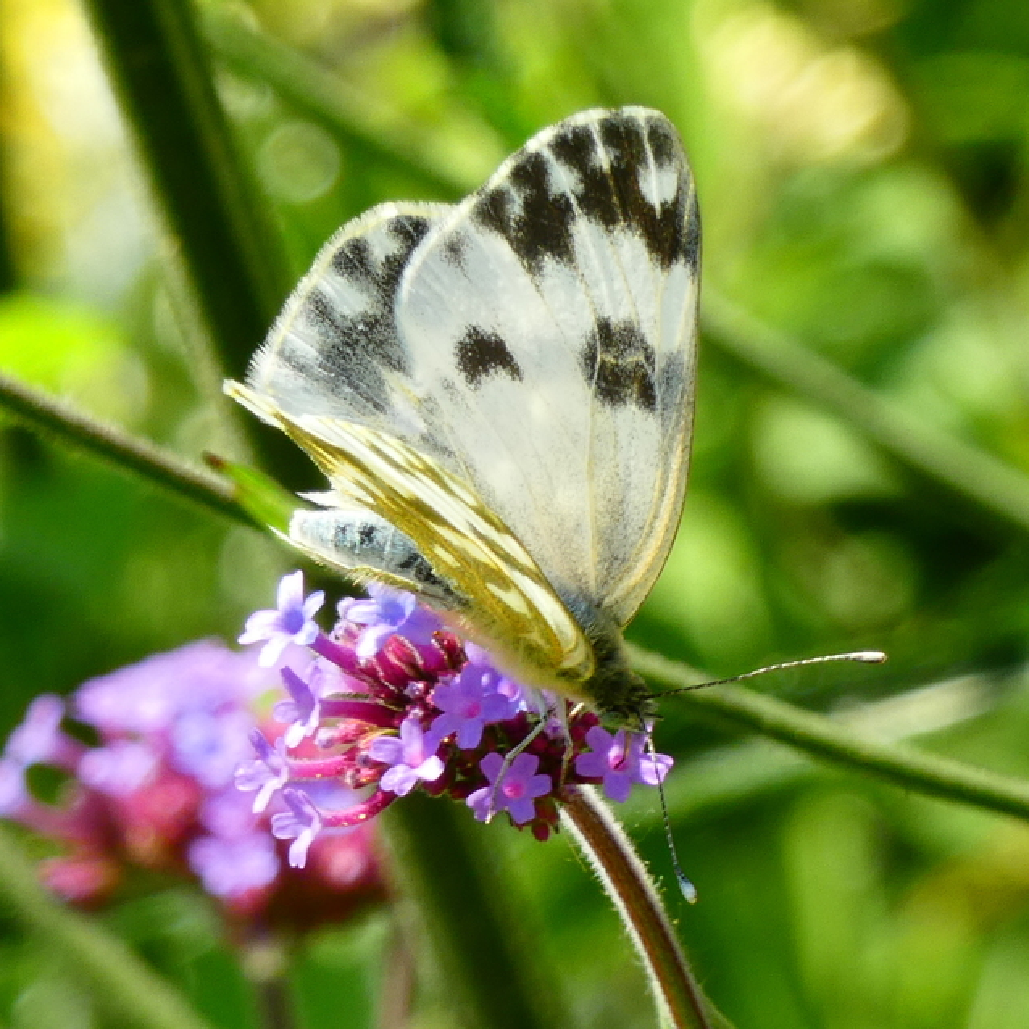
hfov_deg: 4.5
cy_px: 514
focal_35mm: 389
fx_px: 13083
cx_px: 465
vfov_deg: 4.5
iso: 100
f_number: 5.6
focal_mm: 58.9
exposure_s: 1/80
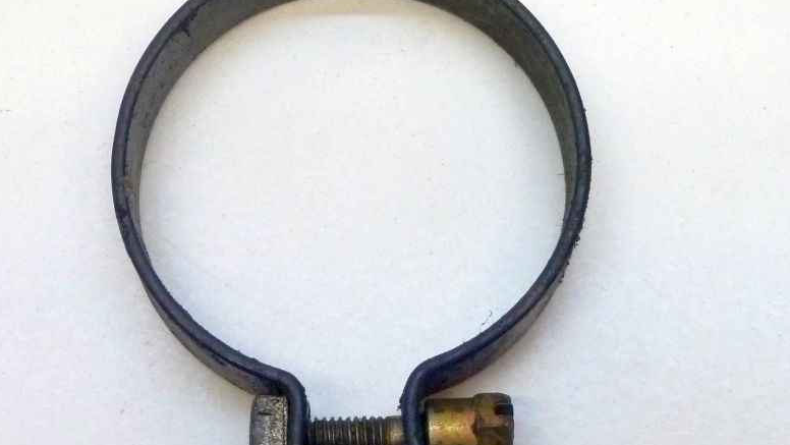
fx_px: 1152
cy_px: 238
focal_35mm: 55
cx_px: 355
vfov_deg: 21.8
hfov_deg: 37.8
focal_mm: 6.9
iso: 400
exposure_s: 1/25
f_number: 3.7
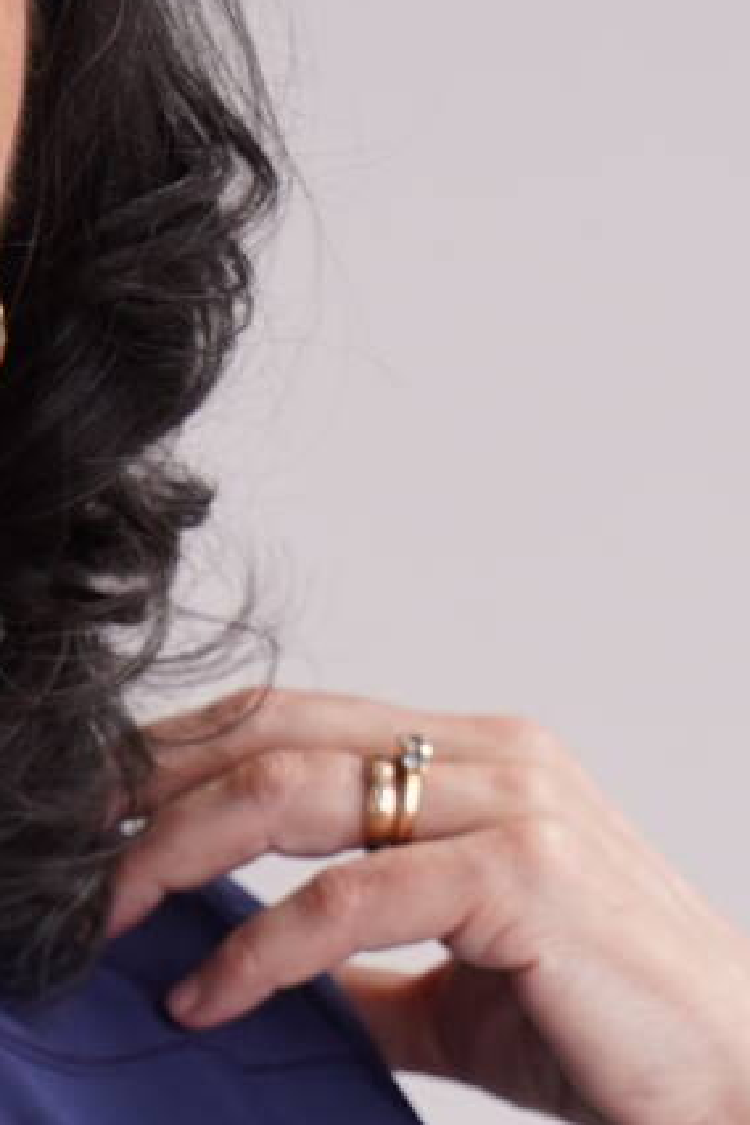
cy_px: 1825
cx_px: -292
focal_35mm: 421
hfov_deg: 3.3
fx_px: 13155
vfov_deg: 4.9
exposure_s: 1/125
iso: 400
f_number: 3.2
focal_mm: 70
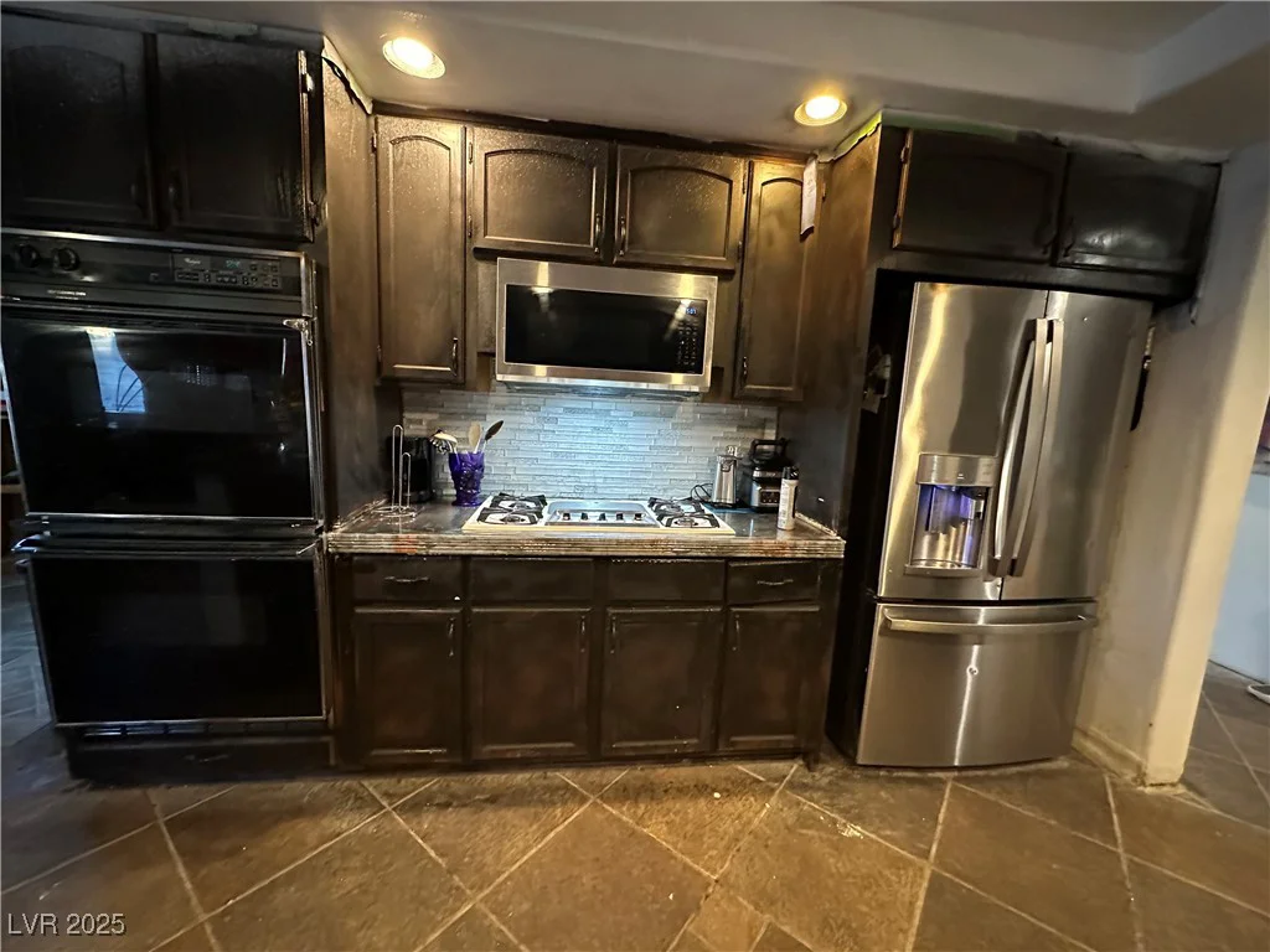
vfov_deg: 85.7
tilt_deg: -7.7
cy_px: 476
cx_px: 635
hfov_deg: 102.1
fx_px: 514
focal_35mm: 14
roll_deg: -3.1
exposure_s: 1/60
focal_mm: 2.22
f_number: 2.2
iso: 1250
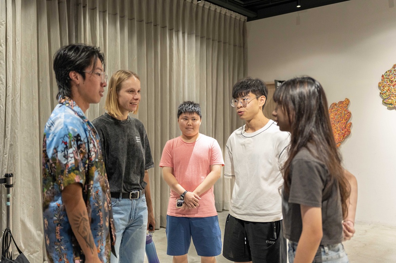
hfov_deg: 54.7
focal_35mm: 35
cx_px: 198
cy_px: 132
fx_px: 383
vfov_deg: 38.0
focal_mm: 34.8
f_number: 2.8
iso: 2000
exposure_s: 1/200
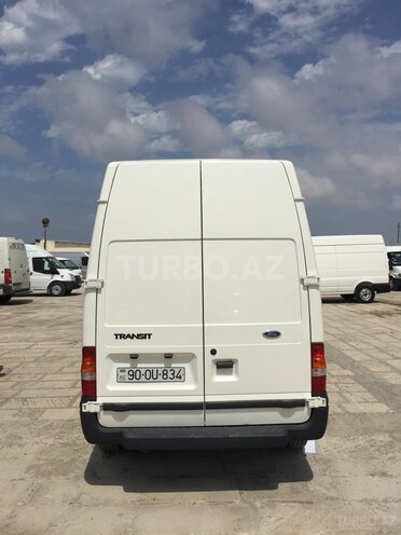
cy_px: 268
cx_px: 200
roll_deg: -0.1
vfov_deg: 61.7
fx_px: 448
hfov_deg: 48.2
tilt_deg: +0.4
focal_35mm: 29
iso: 32
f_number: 2.2
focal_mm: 4.15
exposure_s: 1/9901
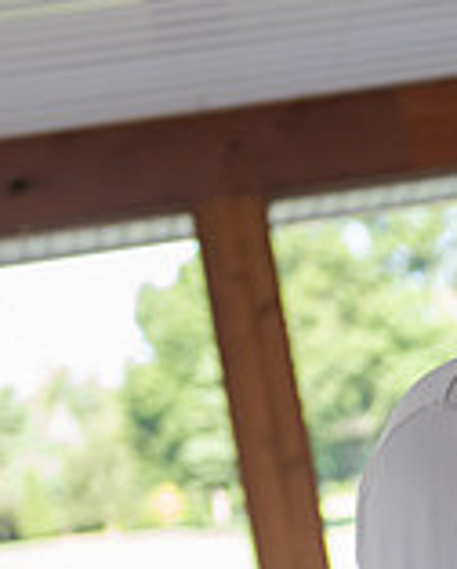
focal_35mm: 194
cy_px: 607
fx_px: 3274
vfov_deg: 9.8
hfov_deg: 7.7
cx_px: 805
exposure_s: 1/200
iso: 320
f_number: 3.2
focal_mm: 56
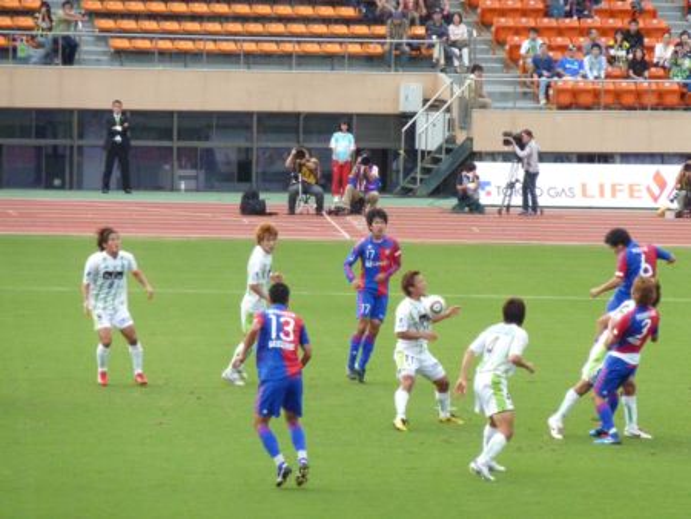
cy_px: 260
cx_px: 346
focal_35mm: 300
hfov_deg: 6.6
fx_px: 5992
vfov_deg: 5.0
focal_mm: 49.2
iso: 800
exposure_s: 1/500
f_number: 4.9
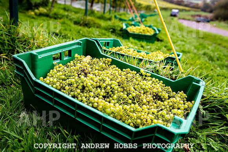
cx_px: 114
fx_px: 184
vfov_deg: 45.0
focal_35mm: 29
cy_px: 76
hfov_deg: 63.6
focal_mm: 29
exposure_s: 1/800
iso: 250
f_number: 4
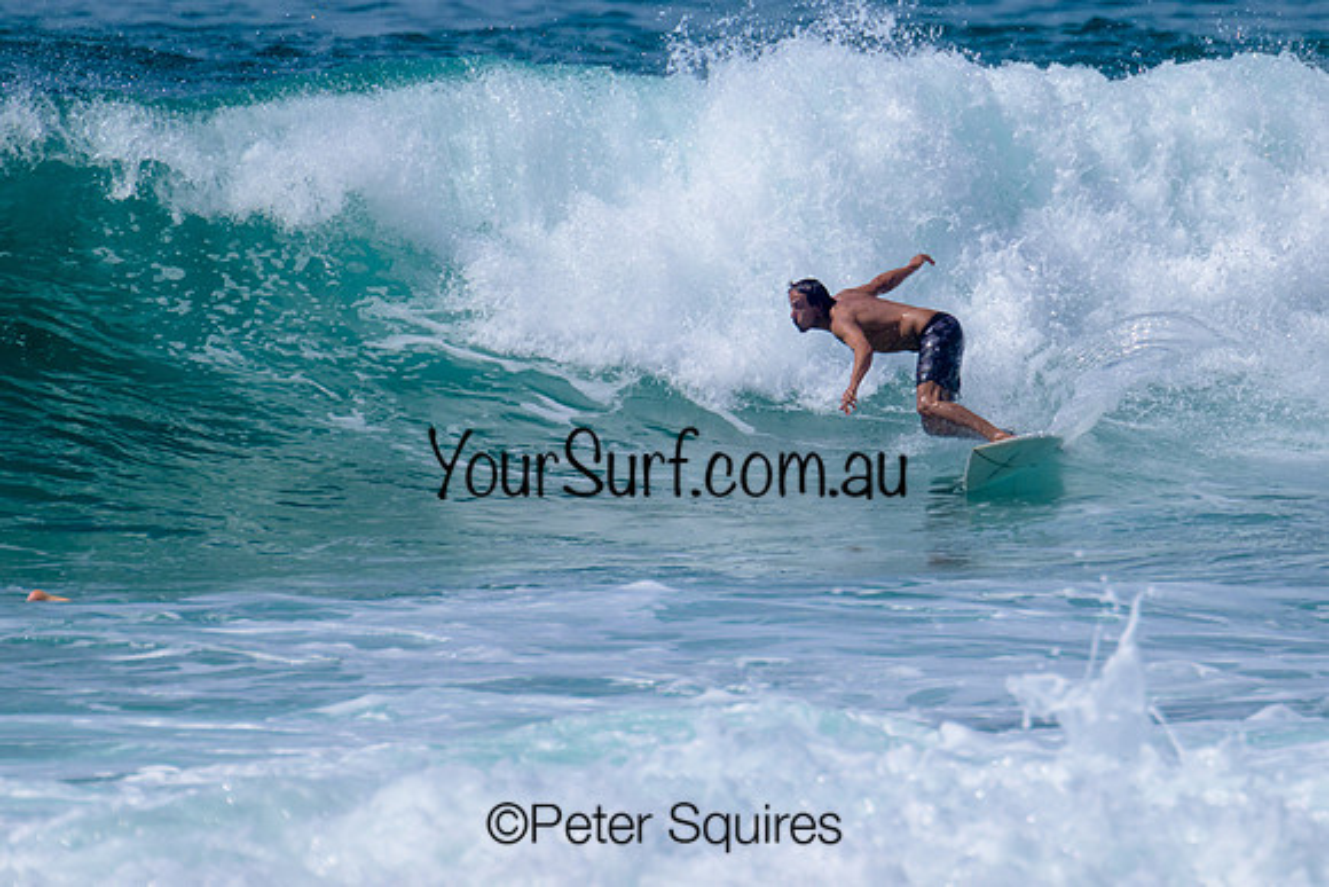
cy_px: 316
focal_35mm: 1094
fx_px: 40402
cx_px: 781
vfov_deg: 1.3
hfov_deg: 1.9
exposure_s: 1/2000
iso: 400
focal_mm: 800
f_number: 11
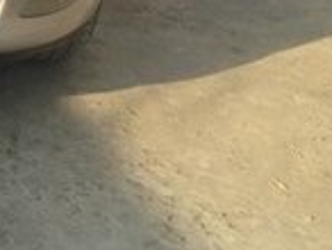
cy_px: -297
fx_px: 1431
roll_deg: -5.2
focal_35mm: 149
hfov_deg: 12.6
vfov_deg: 9.2
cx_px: -146
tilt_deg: -3.1
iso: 50
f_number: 2.4
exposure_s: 1/669
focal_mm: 4.12
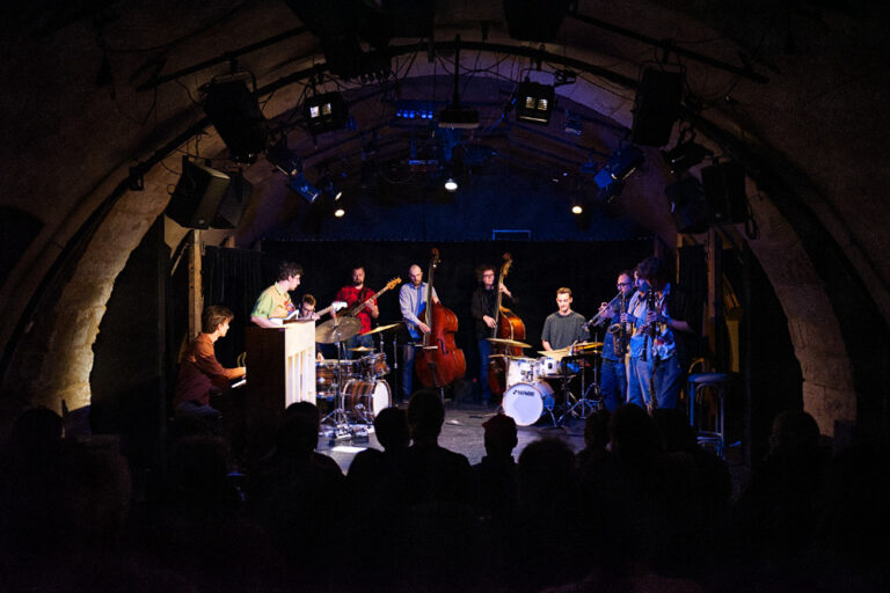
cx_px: 445
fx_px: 791
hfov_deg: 58.7
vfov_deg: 41.1
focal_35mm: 32
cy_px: 296
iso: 12800
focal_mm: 32
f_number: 2.8
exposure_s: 1/320
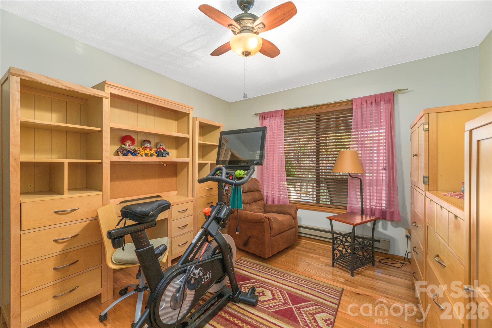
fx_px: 191
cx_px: 246
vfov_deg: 81.2
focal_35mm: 14
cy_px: 164
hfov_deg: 104.3
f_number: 8
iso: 320
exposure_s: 1/60
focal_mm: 14
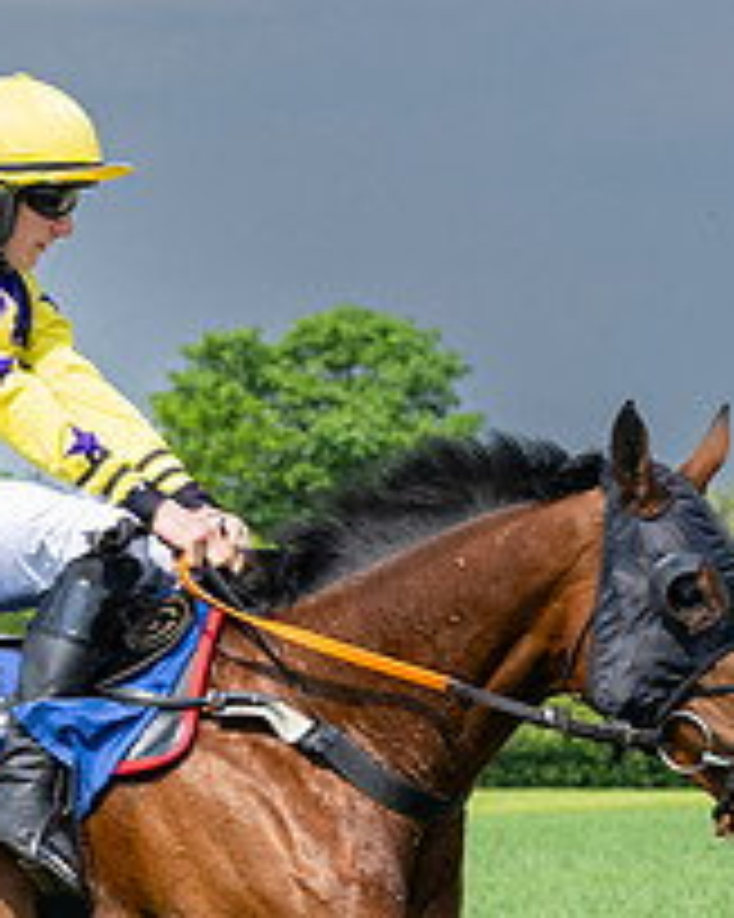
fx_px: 11522
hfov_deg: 3.6
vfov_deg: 4.6
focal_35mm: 424
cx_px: -385
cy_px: 930
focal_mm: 70
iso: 400
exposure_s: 1/2500
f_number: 5
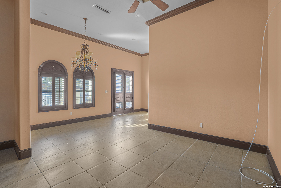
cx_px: 140
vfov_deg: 73.8
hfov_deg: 96.7
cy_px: 94
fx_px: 125
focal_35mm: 16
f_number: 9
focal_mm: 16
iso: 200
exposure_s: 2.5
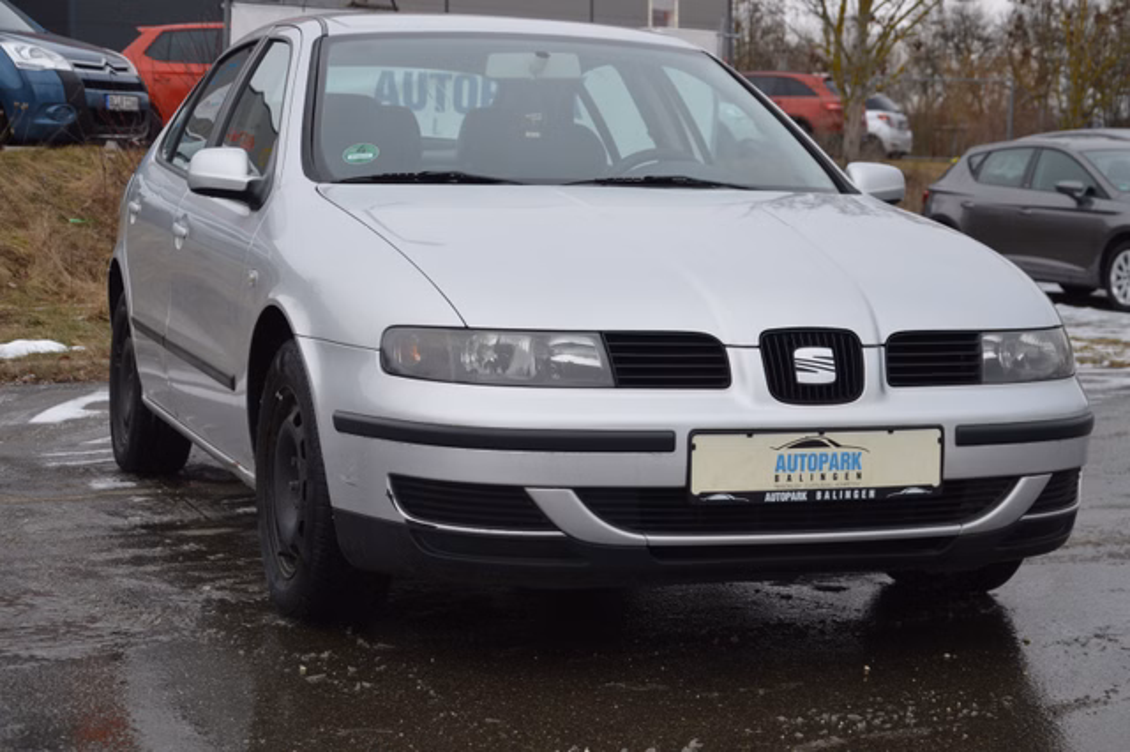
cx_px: 565
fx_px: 2259
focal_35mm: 72
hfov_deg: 28.1
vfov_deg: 18.9
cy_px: 376
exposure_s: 1/125
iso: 140
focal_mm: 48
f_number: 5.6
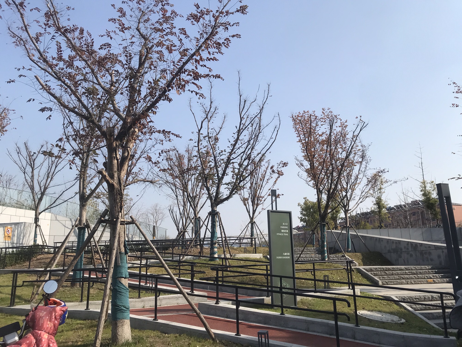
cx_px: 231
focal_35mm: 28
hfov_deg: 63.4
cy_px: 174
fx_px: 374
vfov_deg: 49.7
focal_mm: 3.99
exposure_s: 1/2740
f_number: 1.8
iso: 20
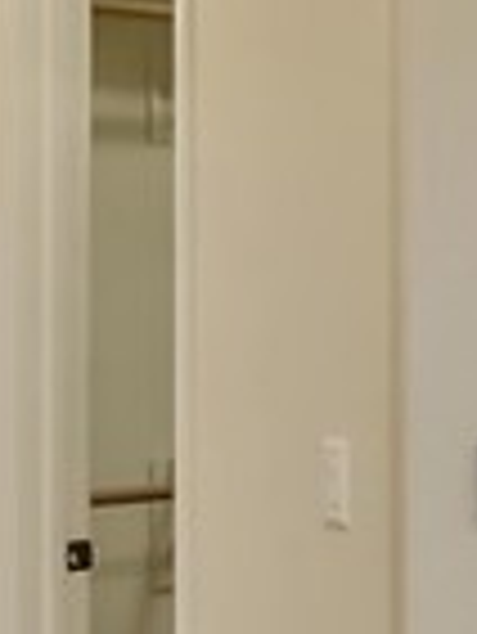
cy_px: 304
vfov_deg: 20.0
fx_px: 1798
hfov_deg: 11.1
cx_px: 1323
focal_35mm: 98
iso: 1250
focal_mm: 14
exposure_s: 1/160
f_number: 3.5
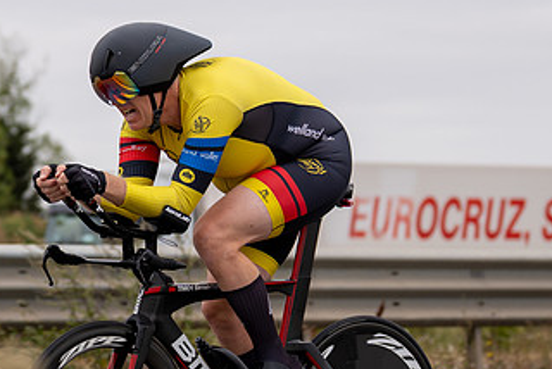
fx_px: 3254
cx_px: 50
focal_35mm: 212
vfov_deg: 6.5
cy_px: 231
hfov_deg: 9.7
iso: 100
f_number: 2.8
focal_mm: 70
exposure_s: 1/800
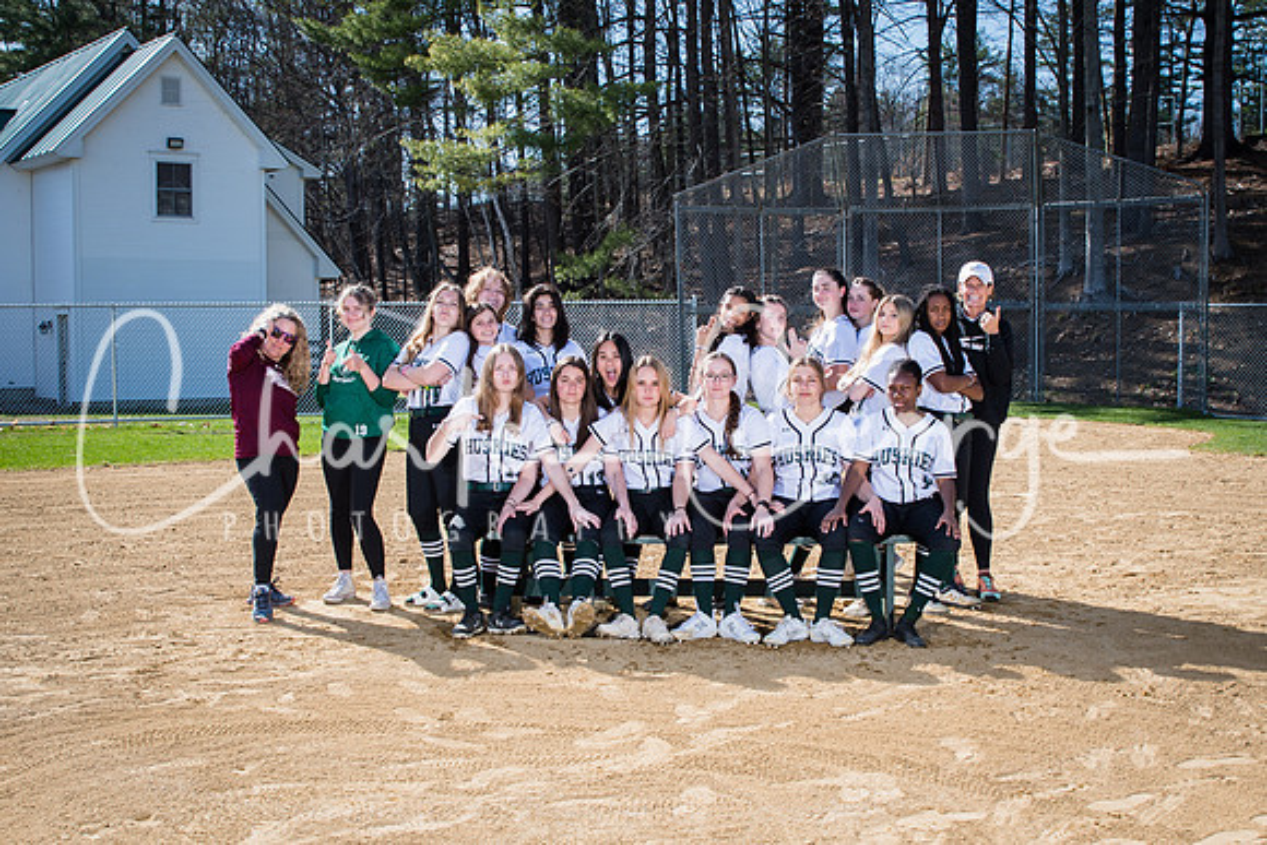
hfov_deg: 45.3
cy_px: 444
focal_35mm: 43
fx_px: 1519
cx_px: 685
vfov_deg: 31.1
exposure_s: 1/200
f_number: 5.6
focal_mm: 24
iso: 100
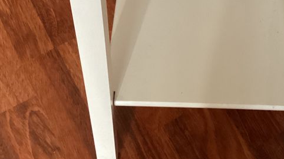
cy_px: -7
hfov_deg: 29.7
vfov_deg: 16.8
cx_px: 210
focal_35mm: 70
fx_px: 527
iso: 400
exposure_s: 1/40
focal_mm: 3.3
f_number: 2.4
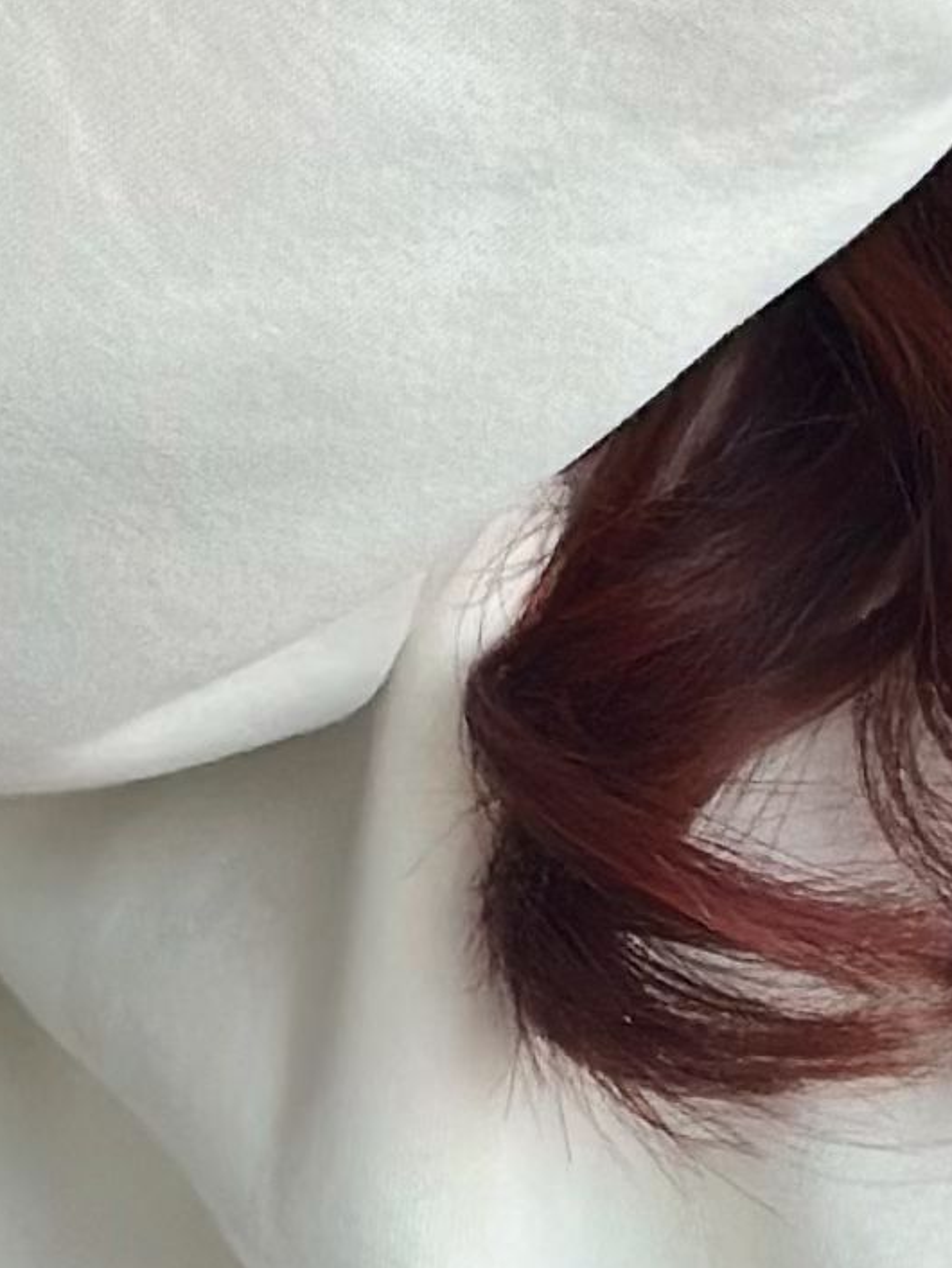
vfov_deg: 6.9
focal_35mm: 274
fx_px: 10041
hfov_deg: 5.4
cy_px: -1616
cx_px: 1038
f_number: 1.78
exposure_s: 1/60
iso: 125
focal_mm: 6.86
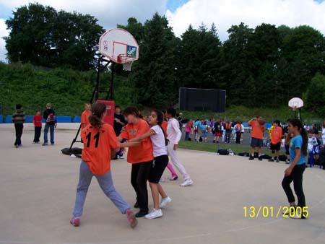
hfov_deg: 53.9
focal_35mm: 34
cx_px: 162
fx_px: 319
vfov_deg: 41.8
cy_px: 122
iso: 80
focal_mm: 5.6
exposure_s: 1/333
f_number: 5.1
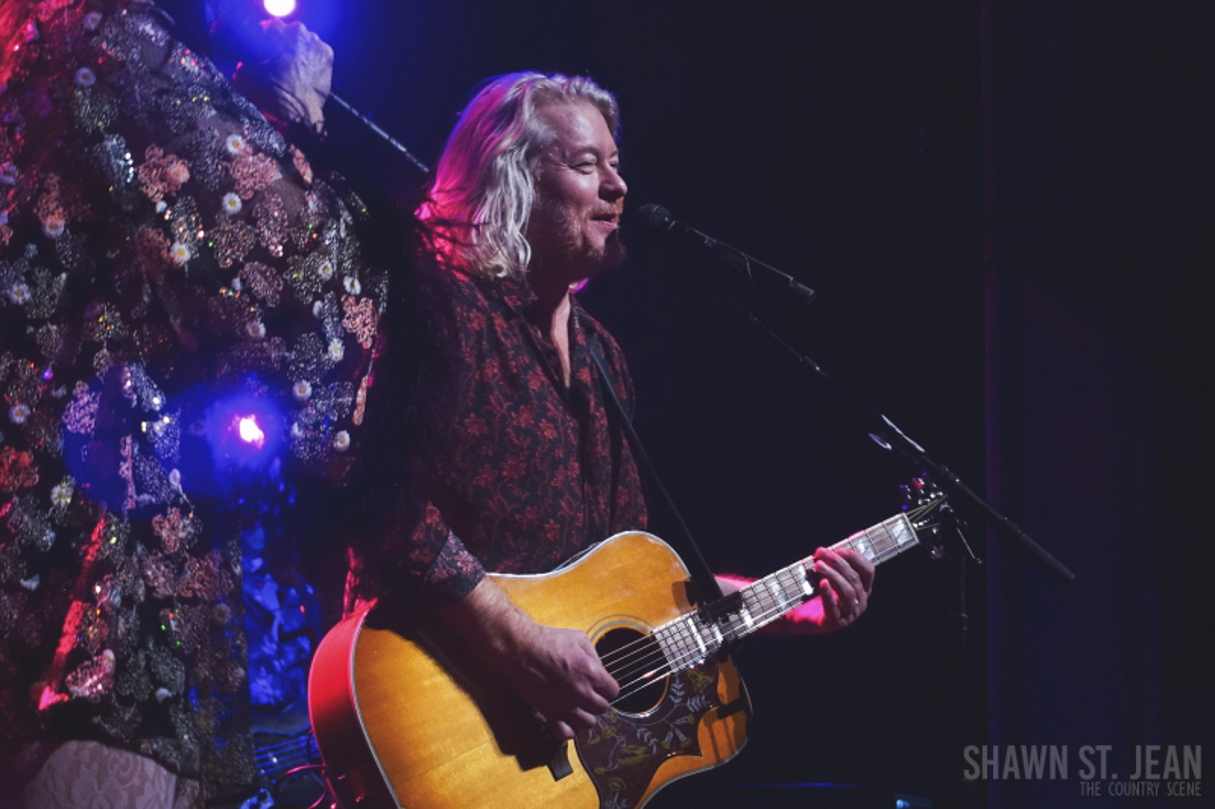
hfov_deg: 28.8
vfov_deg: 19.4
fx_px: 2362
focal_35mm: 70
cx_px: 608
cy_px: 404
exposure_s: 1/100
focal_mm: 25.7
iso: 1250
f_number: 2.8
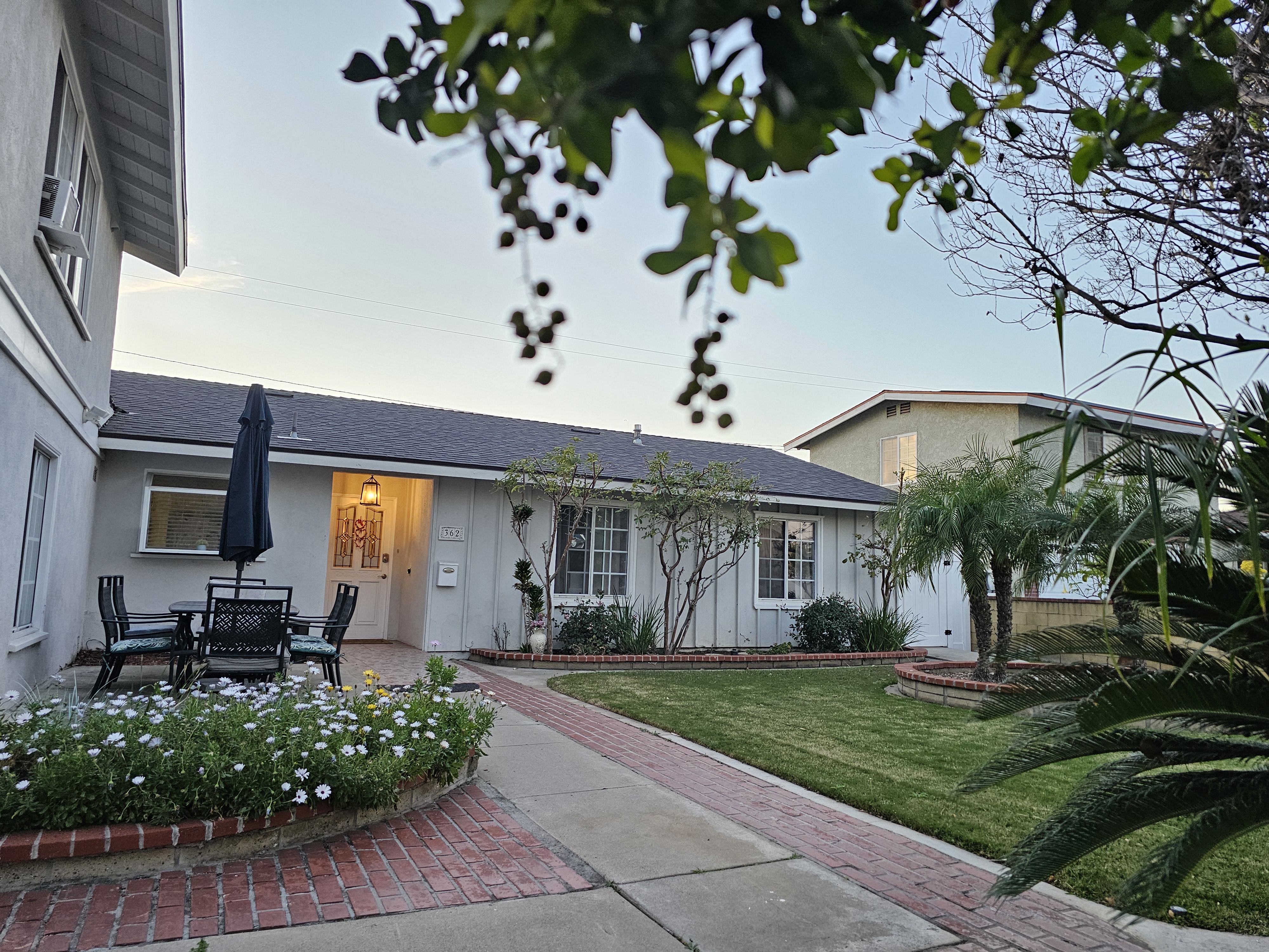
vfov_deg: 58.9
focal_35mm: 23
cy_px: 476
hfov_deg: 73.9
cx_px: 634
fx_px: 843
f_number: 1.7
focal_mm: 6.3
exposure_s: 1/180
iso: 250
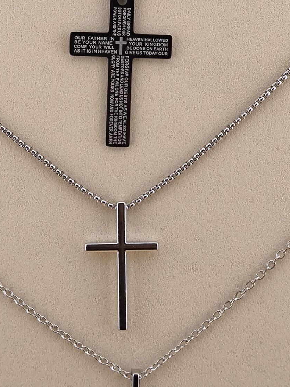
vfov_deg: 17.1
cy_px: 137
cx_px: 130
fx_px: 1284
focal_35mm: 115
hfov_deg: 12.9
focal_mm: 6.92
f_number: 1.9
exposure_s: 1/964
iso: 50
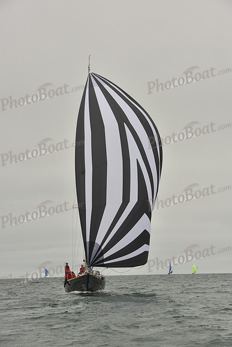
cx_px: 116
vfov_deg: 16.8
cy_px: 174
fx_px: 1179
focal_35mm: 122
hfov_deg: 11.2
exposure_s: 1/800
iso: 320
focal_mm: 122
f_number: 10
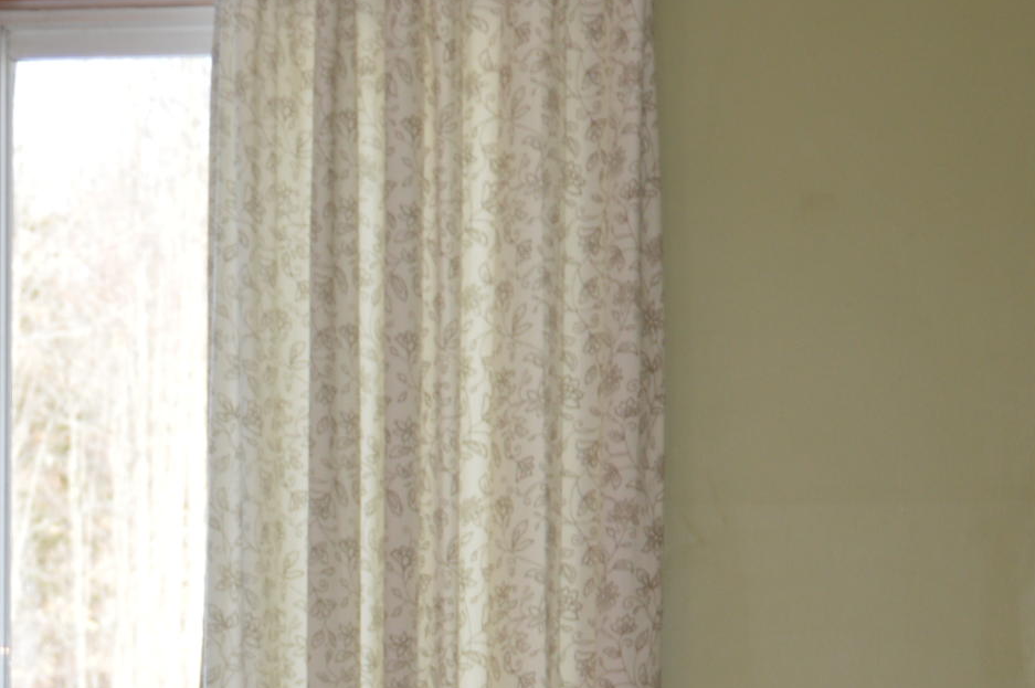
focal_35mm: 144
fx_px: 4136
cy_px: 1078
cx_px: -163
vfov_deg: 9.2
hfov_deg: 13.9
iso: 160
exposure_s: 1/125
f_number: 4.2
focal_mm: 30
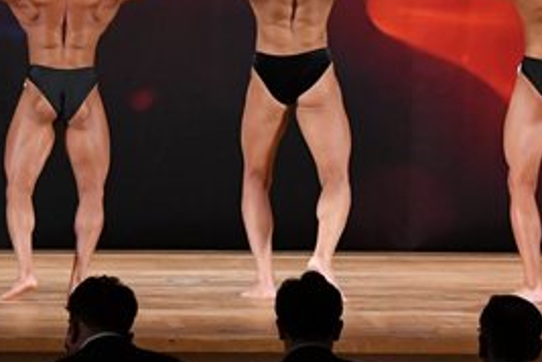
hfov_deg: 6.1
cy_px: -12
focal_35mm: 340
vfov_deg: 4.0
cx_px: 338
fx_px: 5118
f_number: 5.6
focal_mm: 78
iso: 3200
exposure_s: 1/400
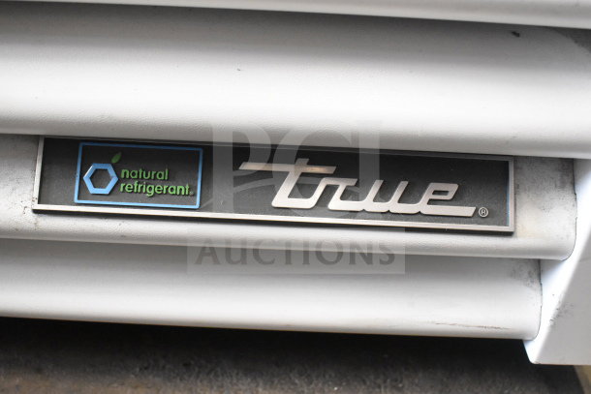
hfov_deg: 49.5
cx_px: 296
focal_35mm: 39
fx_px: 640
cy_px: 197
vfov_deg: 34.2
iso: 6400
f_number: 5.6
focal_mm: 26
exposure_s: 1/125
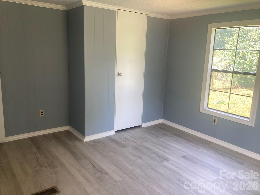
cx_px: 130
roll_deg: -3.2
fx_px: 210
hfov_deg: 63.4
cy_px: 98
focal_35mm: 28
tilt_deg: -12.1
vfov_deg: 49.7
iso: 80
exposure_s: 1/120
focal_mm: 3.99
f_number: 1.8
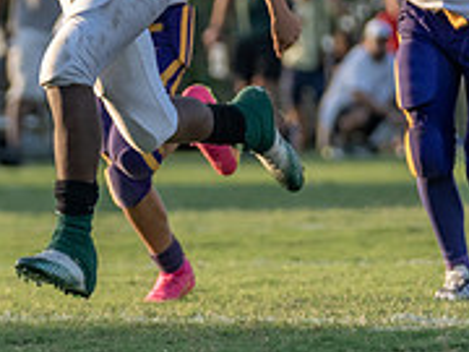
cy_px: -75
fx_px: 7303
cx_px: 31
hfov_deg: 3.7
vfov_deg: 2.8
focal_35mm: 539
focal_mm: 129
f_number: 2.8
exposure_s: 1/2000
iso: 160
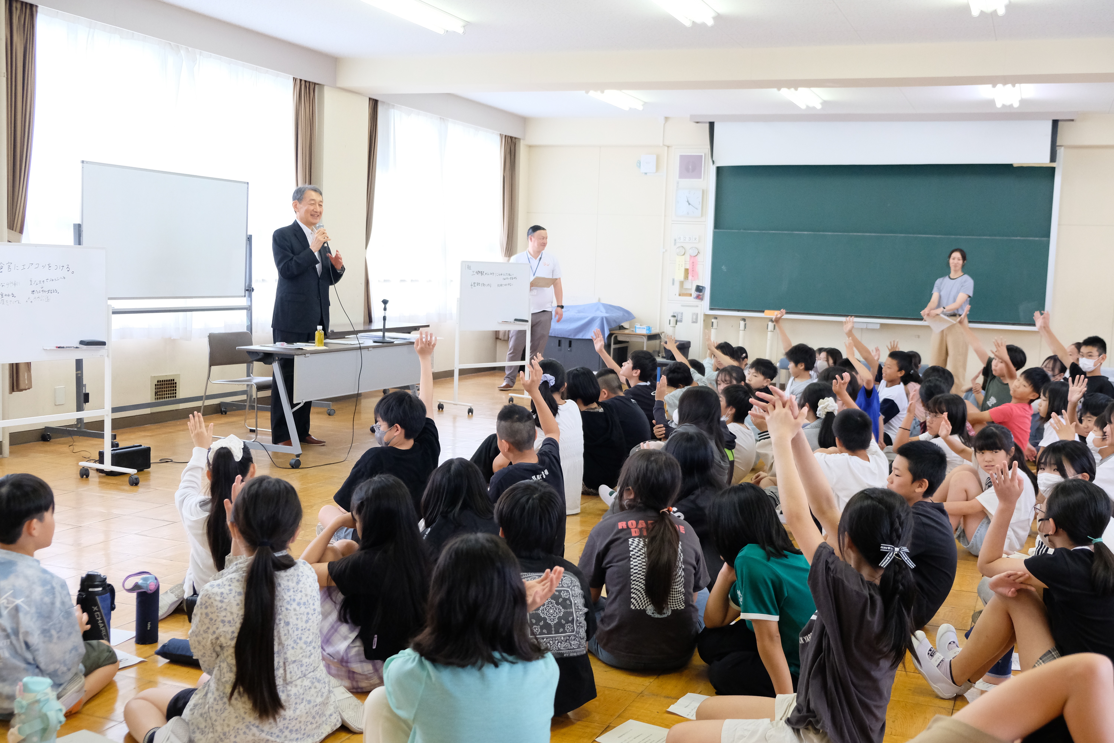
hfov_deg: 50.7
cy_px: 372
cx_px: 557
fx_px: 1176
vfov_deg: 35.1
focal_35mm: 38
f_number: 3.2
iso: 3200
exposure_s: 1/320
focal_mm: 25.4
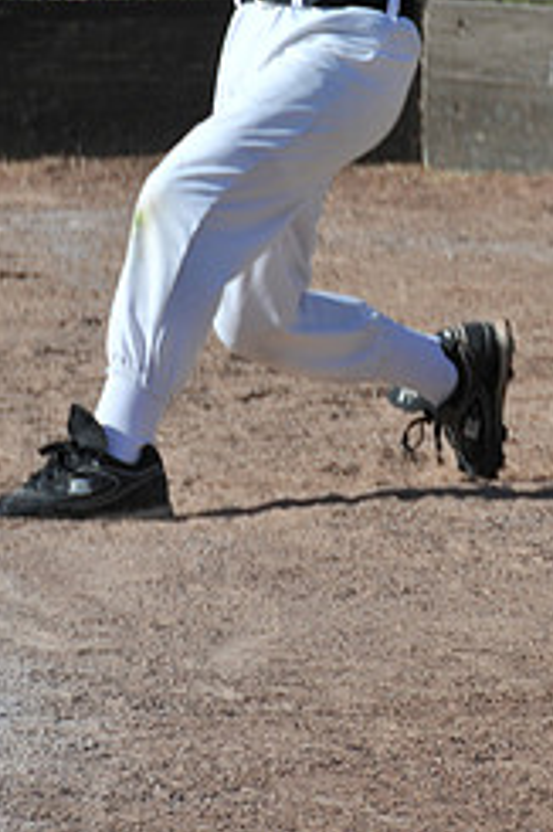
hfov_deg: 1.9
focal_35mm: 709
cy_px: -143
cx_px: 341
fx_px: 16358
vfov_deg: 2.9
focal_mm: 200
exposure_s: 1/250
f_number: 8
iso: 200
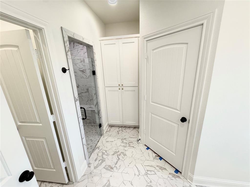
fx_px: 101
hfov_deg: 102.1
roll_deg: +2.8
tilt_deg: -15.7
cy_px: 94
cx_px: 125
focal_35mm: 14
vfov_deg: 85.7
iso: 250
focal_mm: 2.22
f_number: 2.2
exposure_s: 1/120
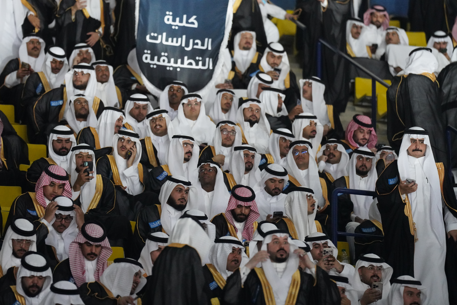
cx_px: 176
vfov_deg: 5.5
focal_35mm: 248
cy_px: 124
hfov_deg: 8.3
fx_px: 3148
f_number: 3.2
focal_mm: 200
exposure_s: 1/125
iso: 6400
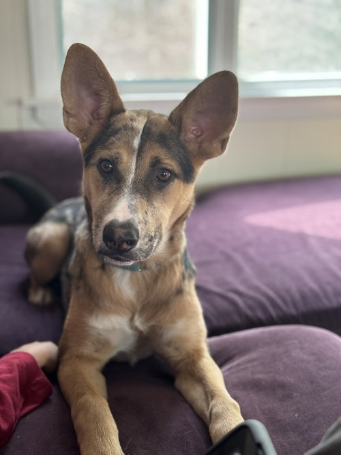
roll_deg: +0.8
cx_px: 170
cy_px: 228
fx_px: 631
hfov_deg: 30.3
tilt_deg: -17.2
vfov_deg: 39.7
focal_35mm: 48
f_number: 1.78
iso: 160
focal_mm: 6.86
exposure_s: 1/60
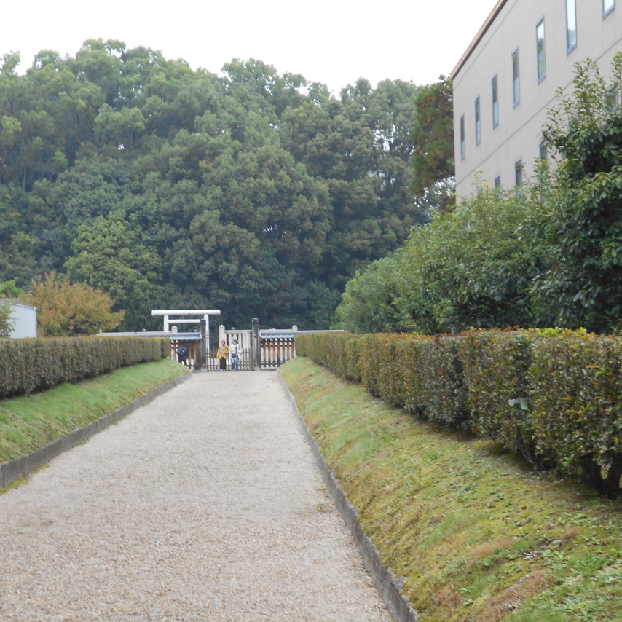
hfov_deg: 23.9
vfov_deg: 24.0
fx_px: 1464
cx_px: 219
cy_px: 318
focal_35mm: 72
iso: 80
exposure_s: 1/30
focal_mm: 10
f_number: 4.9
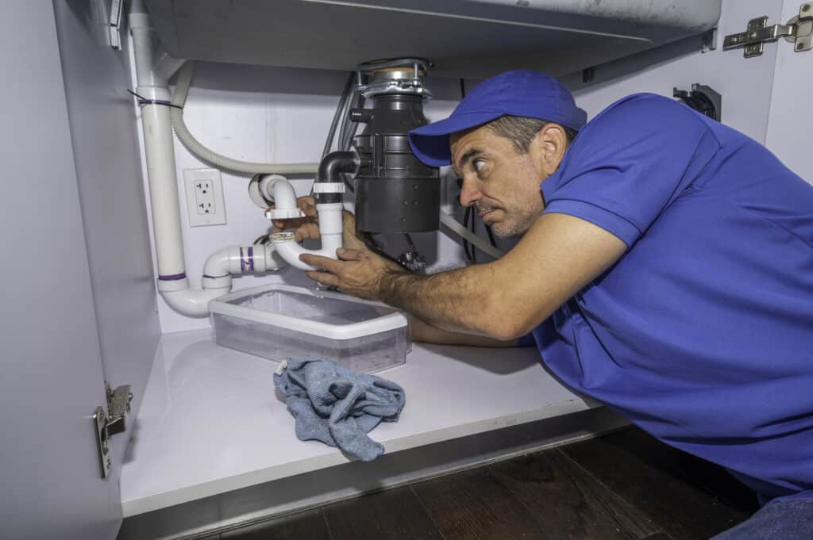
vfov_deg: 59.4
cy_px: 270
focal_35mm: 21
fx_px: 474
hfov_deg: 81.2
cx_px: 406
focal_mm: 21
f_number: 13
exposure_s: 1/40
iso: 250
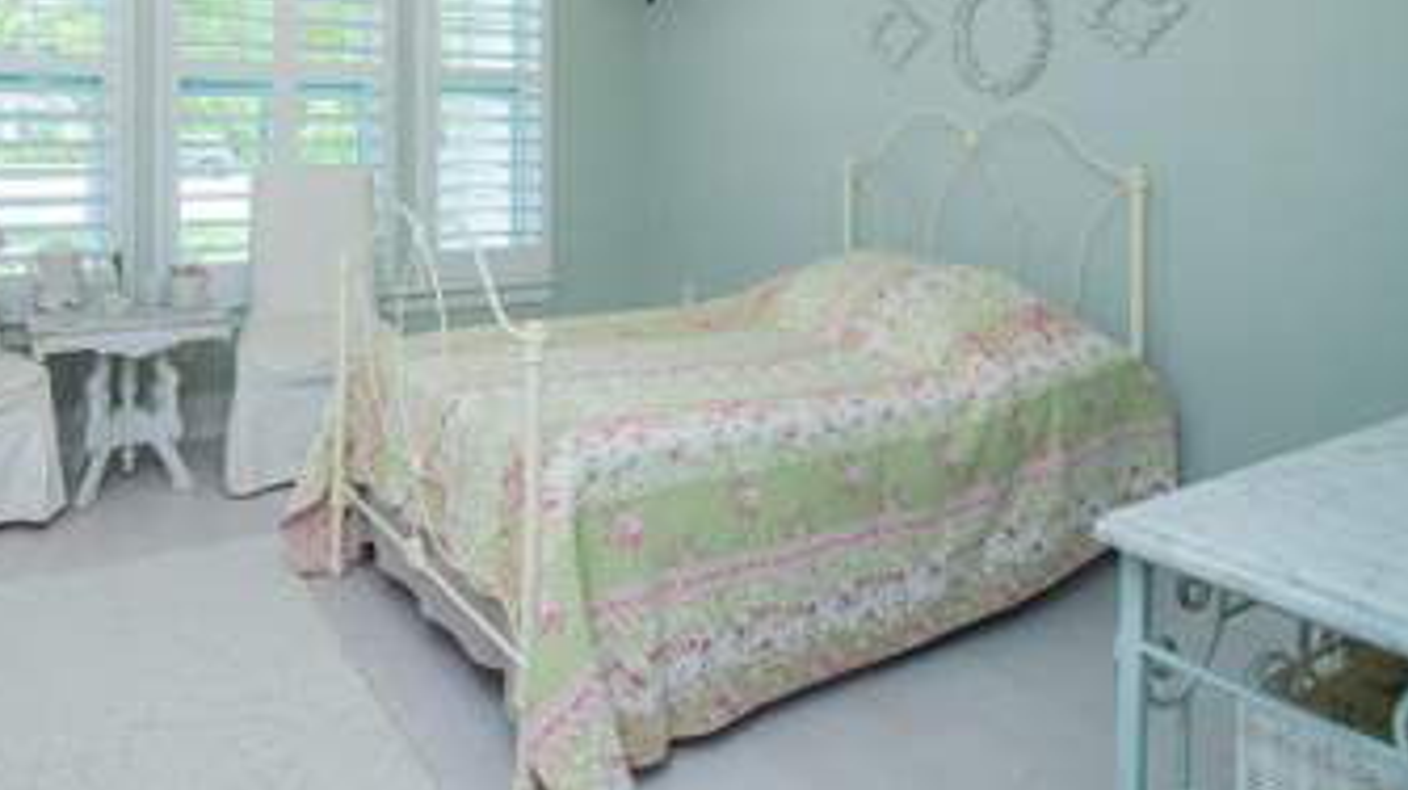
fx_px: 896
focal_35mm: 24
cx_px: 441
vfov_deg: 44.6
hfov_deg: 73.4
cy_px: 128
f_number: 8
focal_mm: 16
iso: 250
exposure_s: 1/40
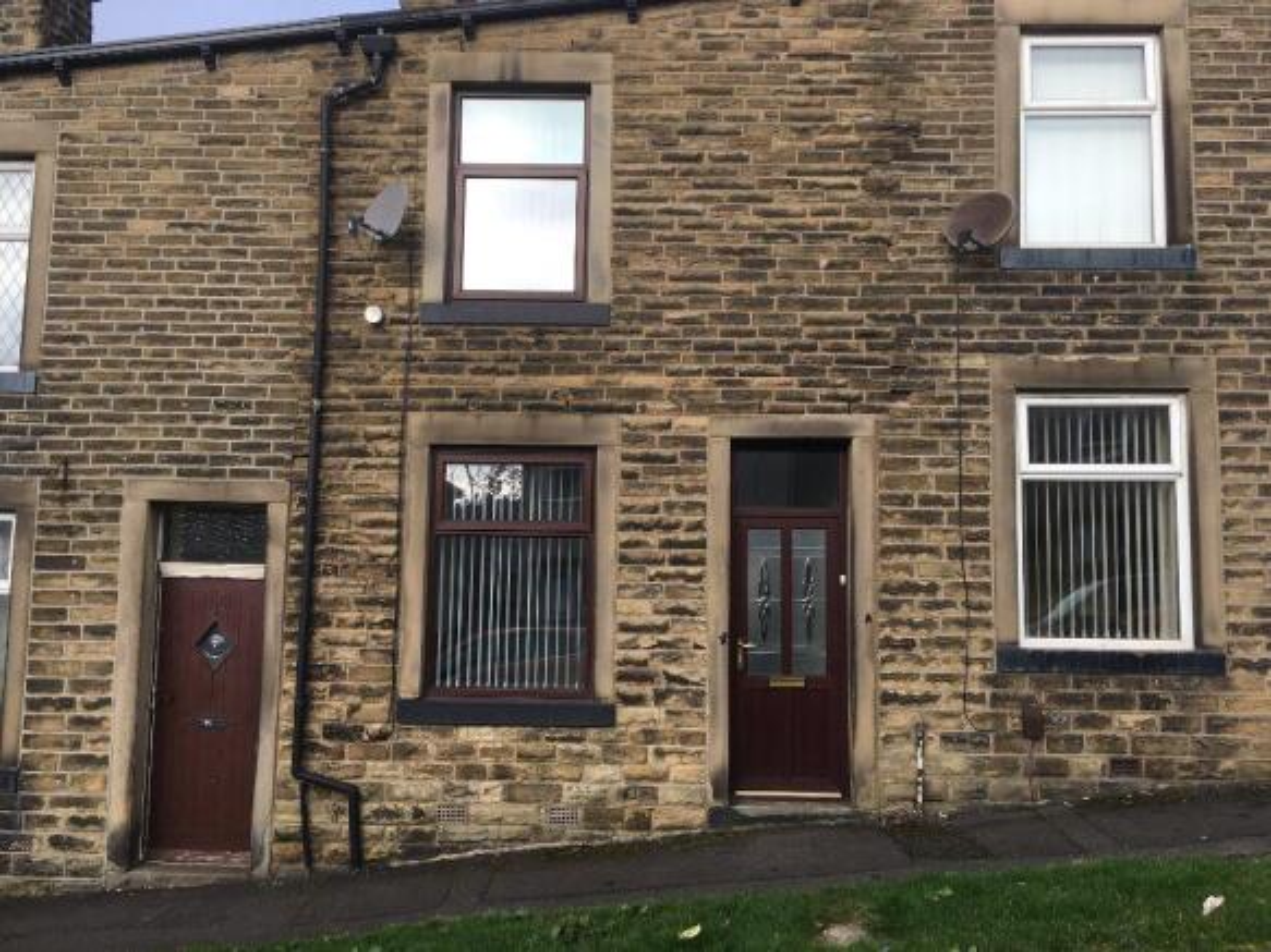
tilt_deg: +5.5
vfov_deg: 48.2
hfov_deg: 61.7
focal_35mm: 29
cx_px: 636
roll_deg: -2.0
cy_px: 476
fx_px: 1065
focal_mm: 4.15
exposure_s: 1/311
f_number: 2.2
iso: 25
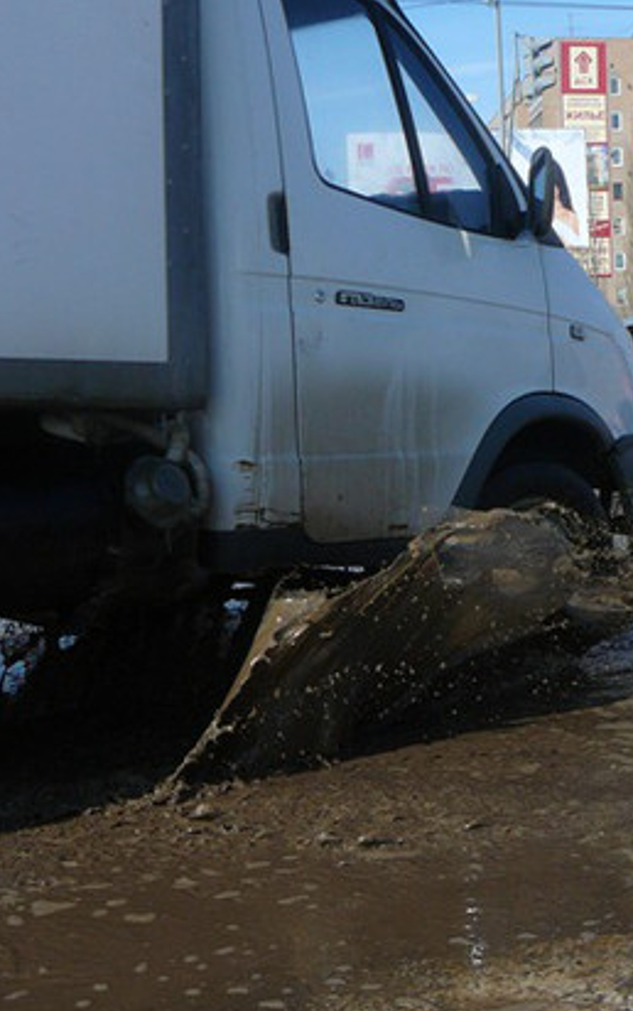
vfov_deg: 37.5
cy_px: 530
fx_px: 1488
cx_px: 515
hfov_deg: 23.6
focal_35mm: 54
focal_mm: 5.2
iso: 80
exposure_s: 1/800
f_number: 5
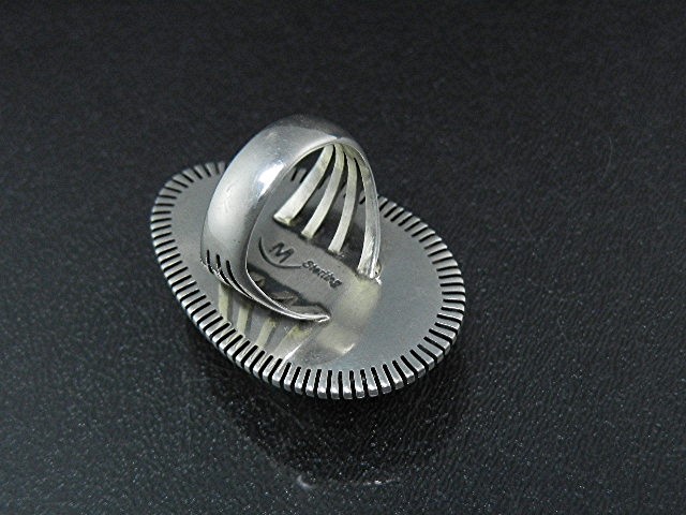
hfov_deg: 28.6
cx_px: 343
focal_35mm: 68
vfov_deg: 21.6
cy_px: 258
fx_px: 1348
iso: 646
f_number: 8.2
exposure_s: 1/30
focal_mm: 12.2
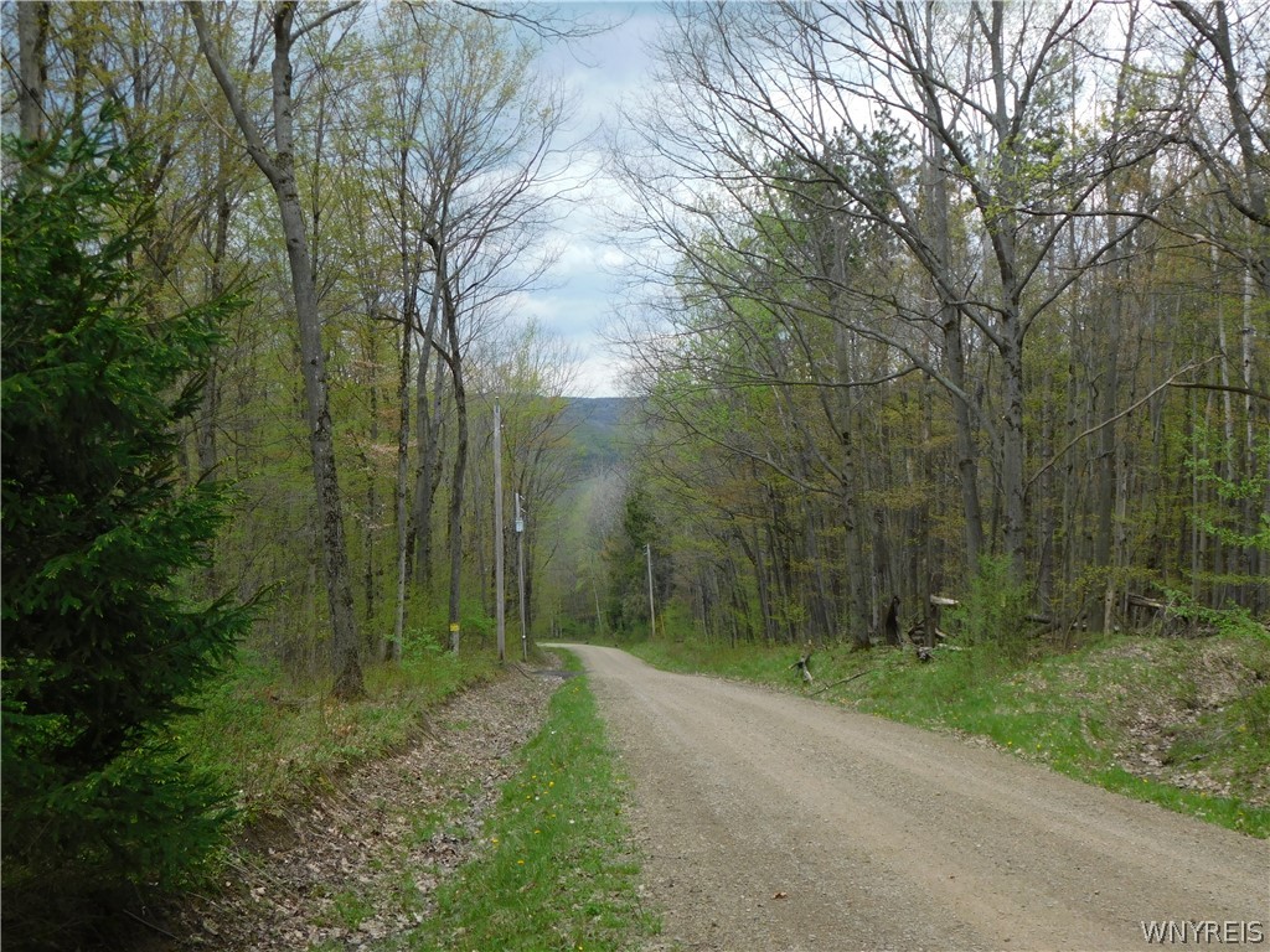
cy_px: 476
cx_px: 635
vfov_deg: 32.2
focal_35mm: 45
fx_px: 1651
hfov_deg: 42.1
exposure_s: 1/250
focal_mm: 8
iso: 125
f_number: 3.7
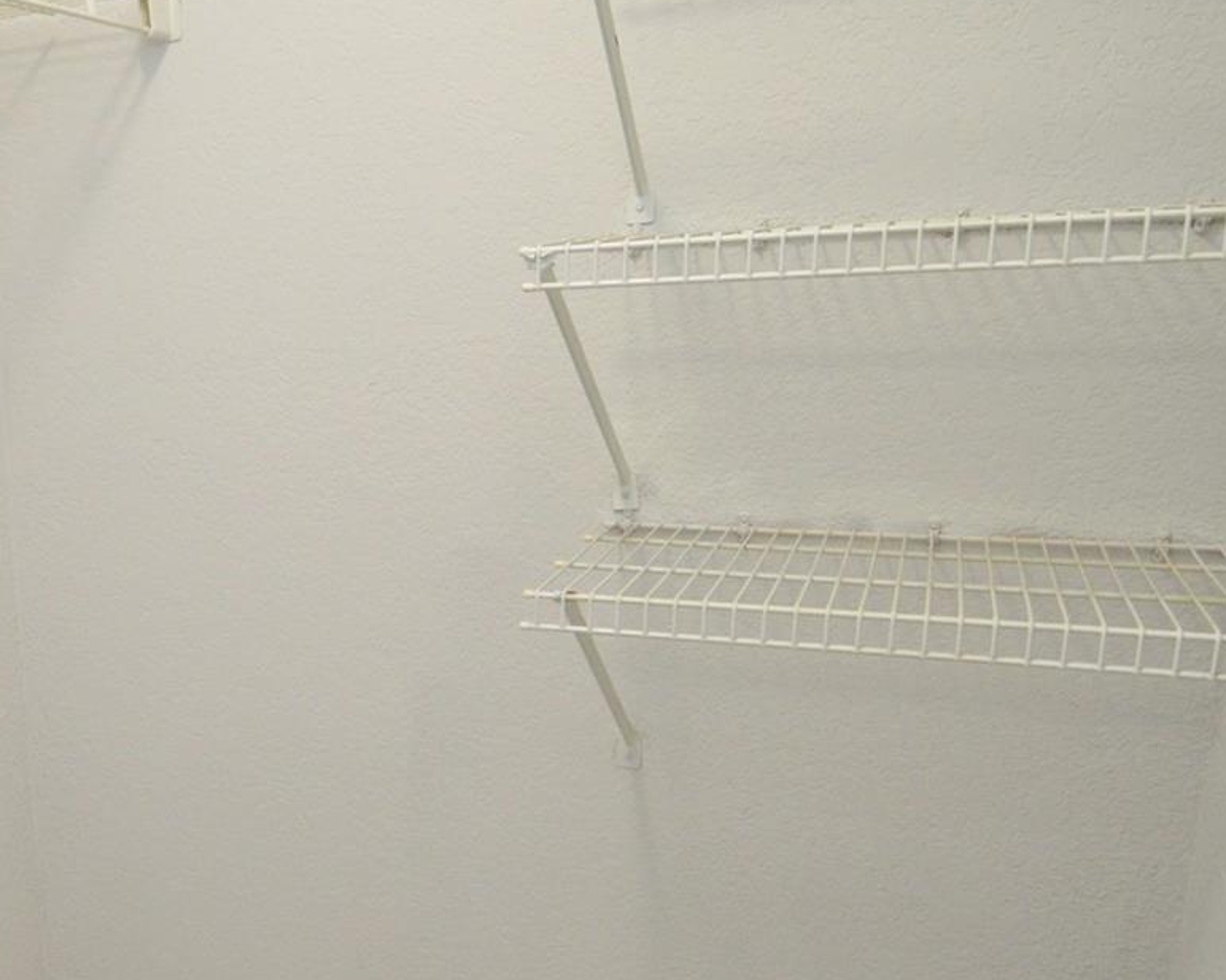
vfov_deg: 41.9
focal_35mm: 35
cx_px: 114
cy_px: 619
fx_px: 1270
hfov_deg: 46.3
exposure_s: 1/60
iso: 1100
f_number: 4
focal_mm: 12
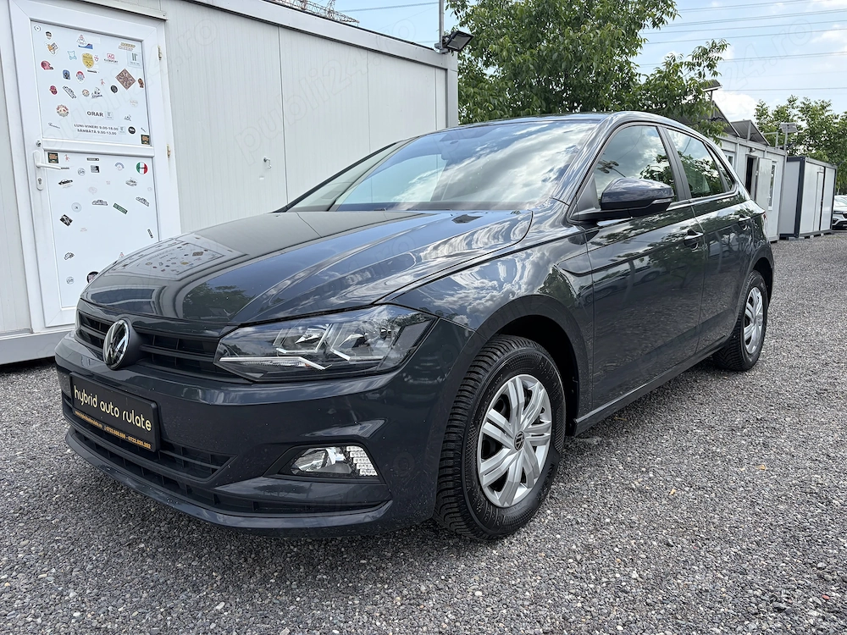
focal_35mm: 26
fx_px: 636
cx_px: 424
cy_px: 318
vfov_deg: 53.1
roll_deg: +0.7
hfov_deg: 67.3
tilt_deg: -8.8
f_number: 1.6
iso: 50
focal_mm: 5.96
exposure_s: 1/1706
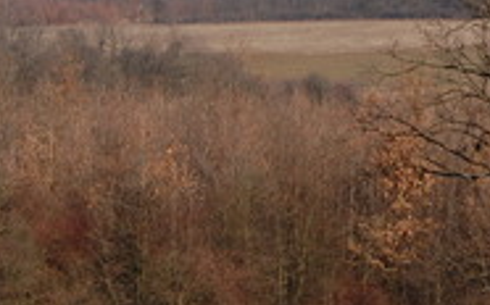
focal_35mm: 200
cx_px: 477
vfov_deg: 6.5
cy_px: 95
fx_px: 2669
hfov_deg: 10.4
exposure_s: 1/400
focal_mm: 38
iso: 200
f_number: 10
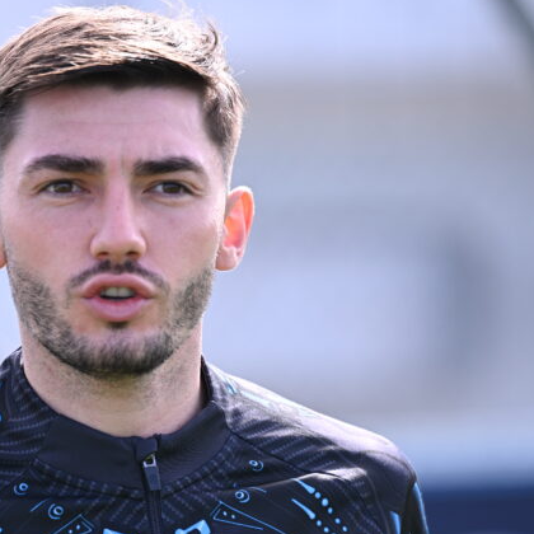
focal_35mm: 414
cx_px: 100
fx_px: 7226
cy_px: 335
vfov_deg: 4.2
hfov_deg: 4.2
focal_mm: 200
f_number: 2.8
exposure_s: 1/2500
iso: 400
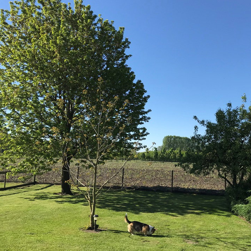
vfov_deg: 47.2
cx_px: 170
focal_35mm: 35
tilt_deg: +7.3
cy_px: 122
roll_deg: -2.1
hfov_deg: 46.4
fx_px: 287
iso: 20
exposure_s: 1/1408
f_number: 1.8
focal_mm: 3.99
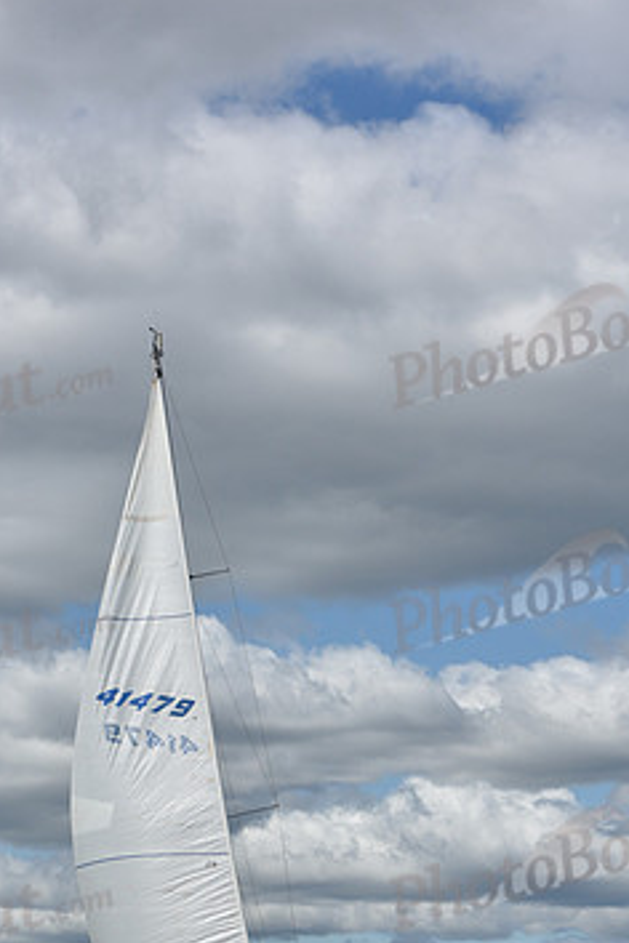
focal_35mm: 131
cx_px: 252
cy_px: 762
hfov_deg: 10.5
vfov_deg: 15.5
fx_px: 3433
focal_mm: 80
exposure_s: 1/800
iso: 250
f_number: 11
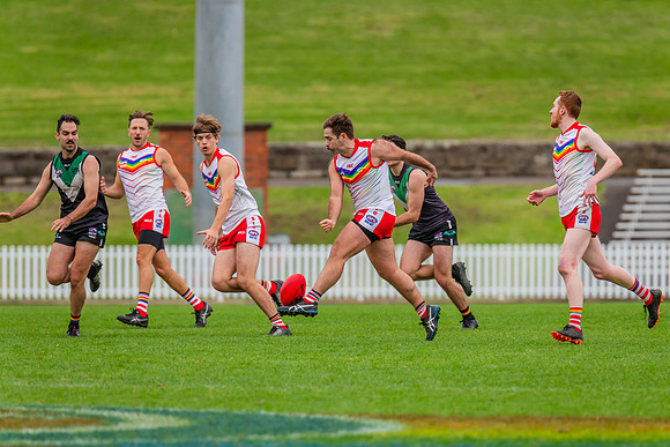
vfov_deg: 3.1
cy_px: 227
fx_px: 8360
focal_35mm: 449
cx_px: 356
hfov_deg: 4.6
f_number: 5
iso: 800
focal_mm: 420
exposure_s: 1/1000
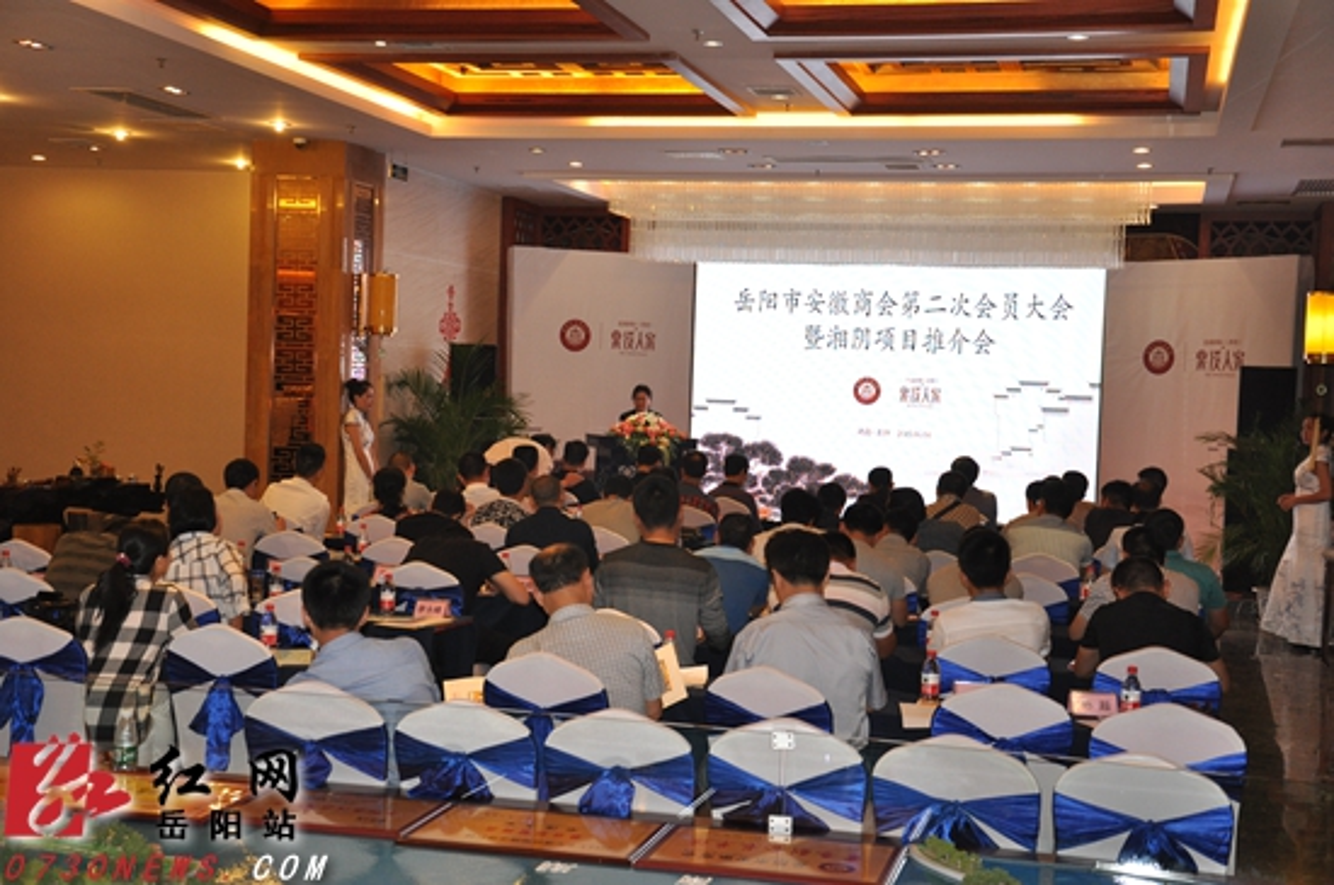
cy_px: 442
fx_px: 1887
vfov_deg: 26.4
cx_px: 667
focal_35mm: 51
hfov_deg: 38.9
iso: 800
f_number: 4.2
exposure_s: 1/80
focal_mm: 34
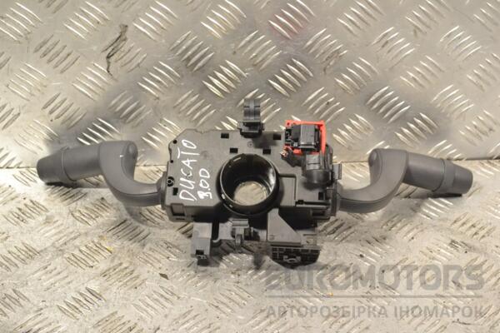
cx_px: 250
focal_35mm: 82
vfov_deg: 16.6
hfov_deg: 24.6
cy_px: 166
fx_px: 1146
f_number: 8
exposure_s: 1/250
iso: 3200
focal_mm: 55
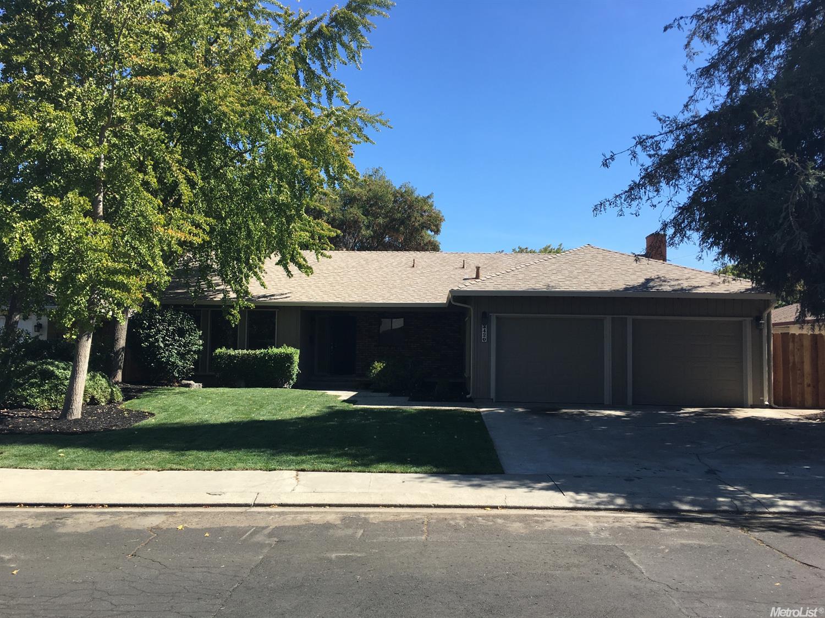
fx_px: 691
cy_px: 309
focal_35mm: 29
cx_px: 412
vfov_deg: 48.2
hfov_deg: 61.7
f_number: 2.2
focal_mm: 4.15
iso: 25
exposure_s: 1/1040
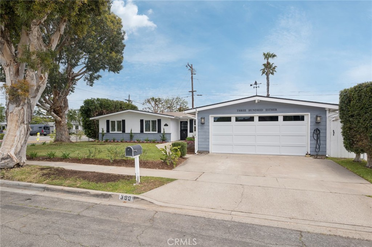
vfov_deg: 61.8
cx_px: 186
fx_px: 206
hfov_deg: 84.0
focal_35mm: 20
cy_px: 124
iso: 125
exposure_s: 1/200
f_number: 9
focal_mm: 20
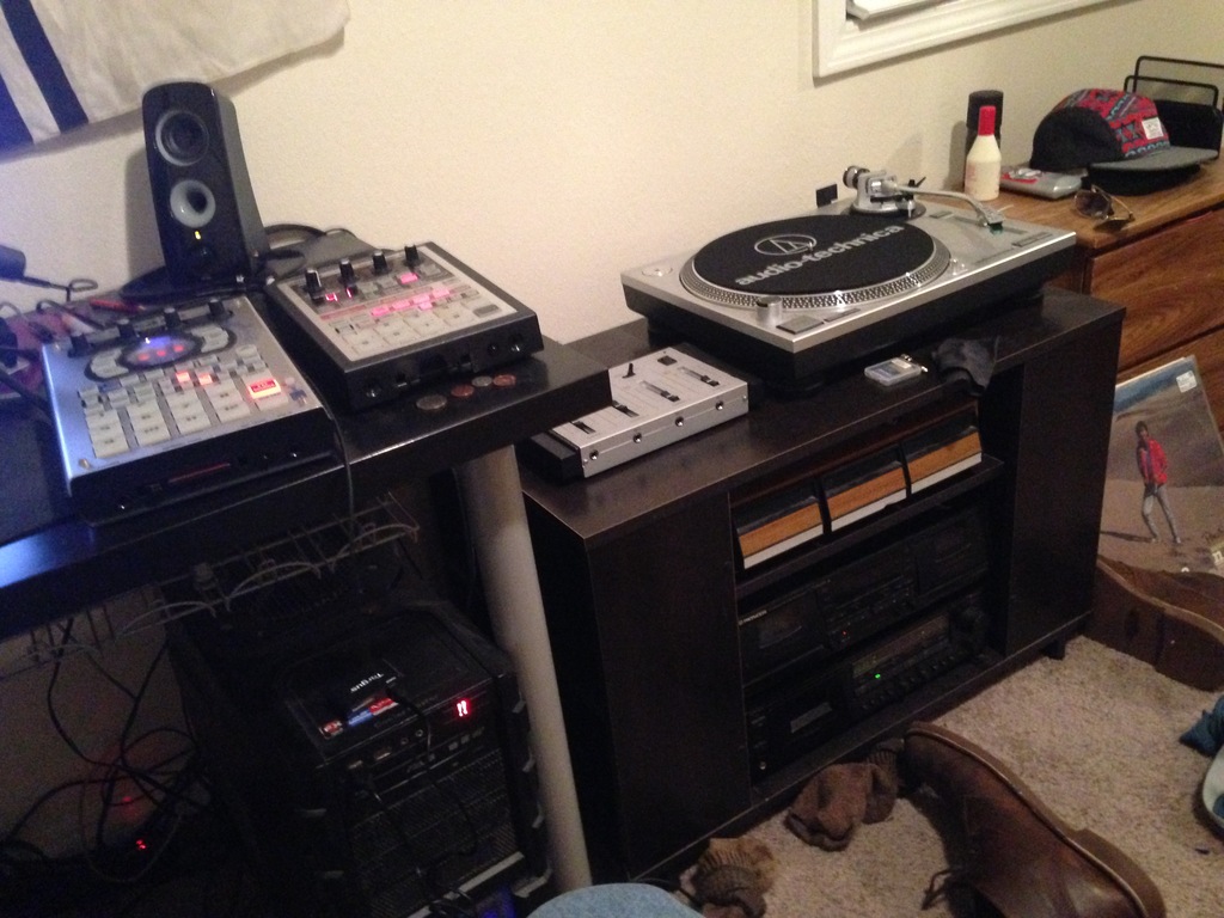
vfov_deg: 42.9
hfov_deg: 55.4
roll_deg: +8.9
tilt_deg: -29.8
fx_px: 1167
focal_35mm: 33
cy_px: 459
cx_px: 612
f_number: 2.4
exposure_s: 1/15
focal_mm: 4.12
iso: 800
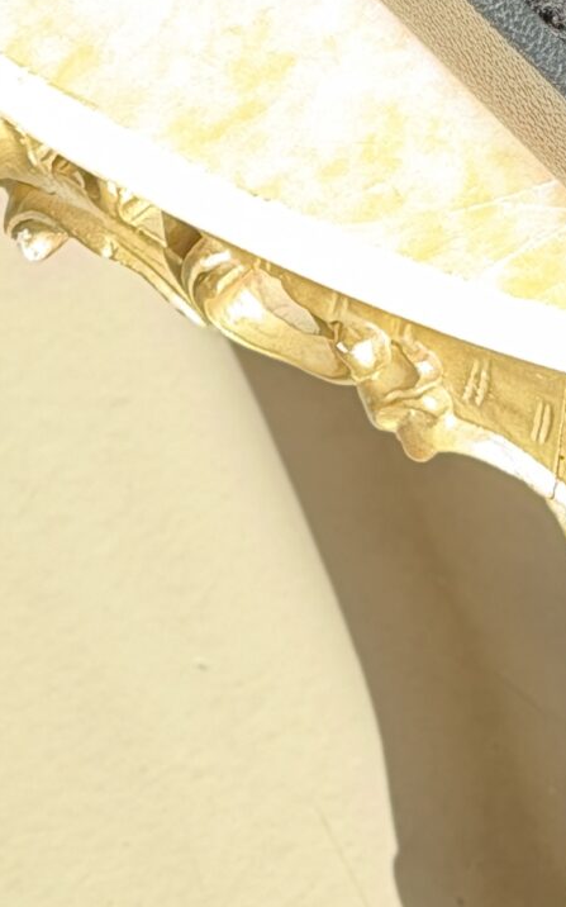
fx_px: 4495
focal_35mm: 182
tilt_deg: -44.1
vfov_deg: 11.0
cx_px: 747
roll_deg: -7.8
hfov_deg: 7.1
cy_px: -562
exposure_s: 1/128
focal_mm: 6.76
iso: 50
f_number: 1.78
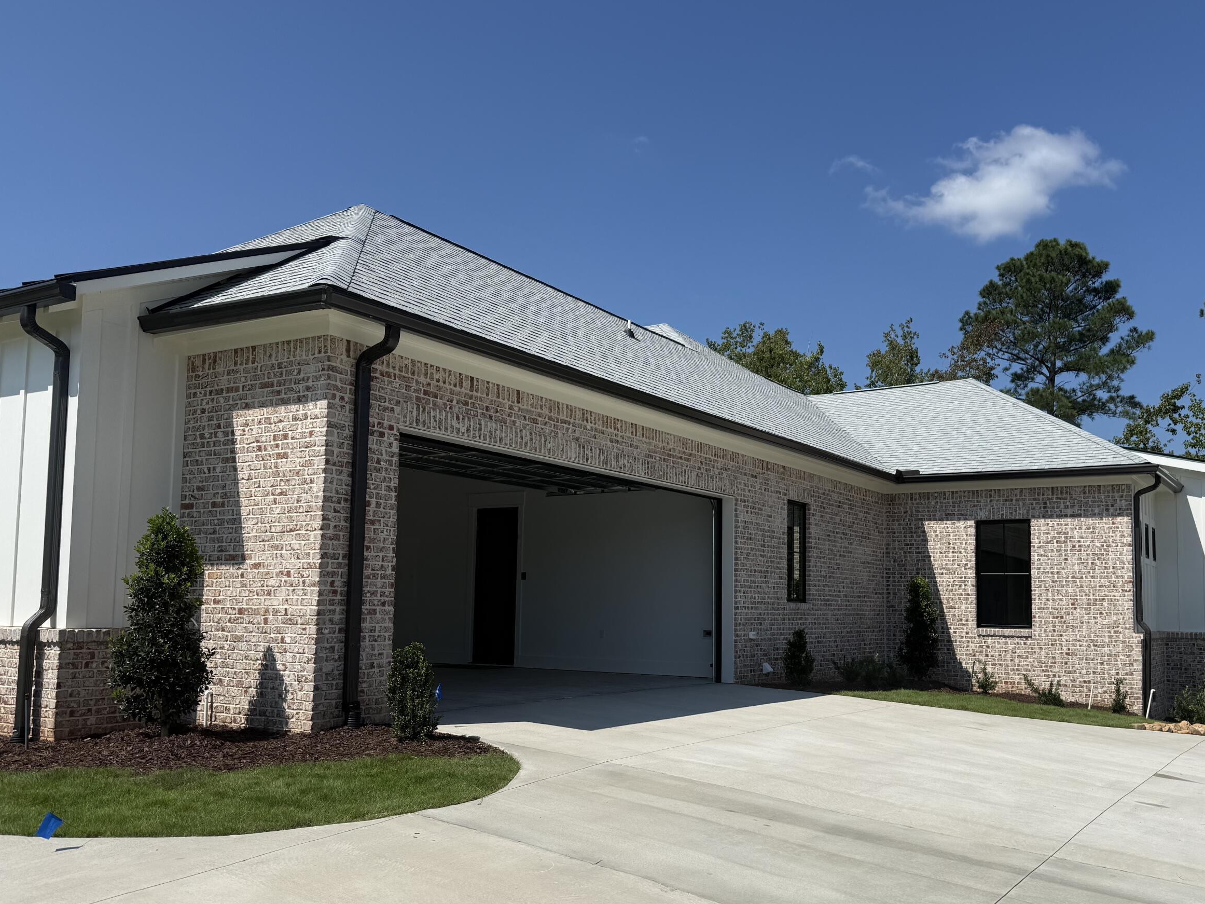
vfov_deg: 45.3
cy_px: 516
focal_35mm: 31
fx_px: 1079
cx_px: 676
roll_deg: -1.0
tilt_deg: +6.7
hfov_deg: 58.2
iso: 80
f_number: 1.78
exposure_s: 1/8130
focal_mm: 6.76
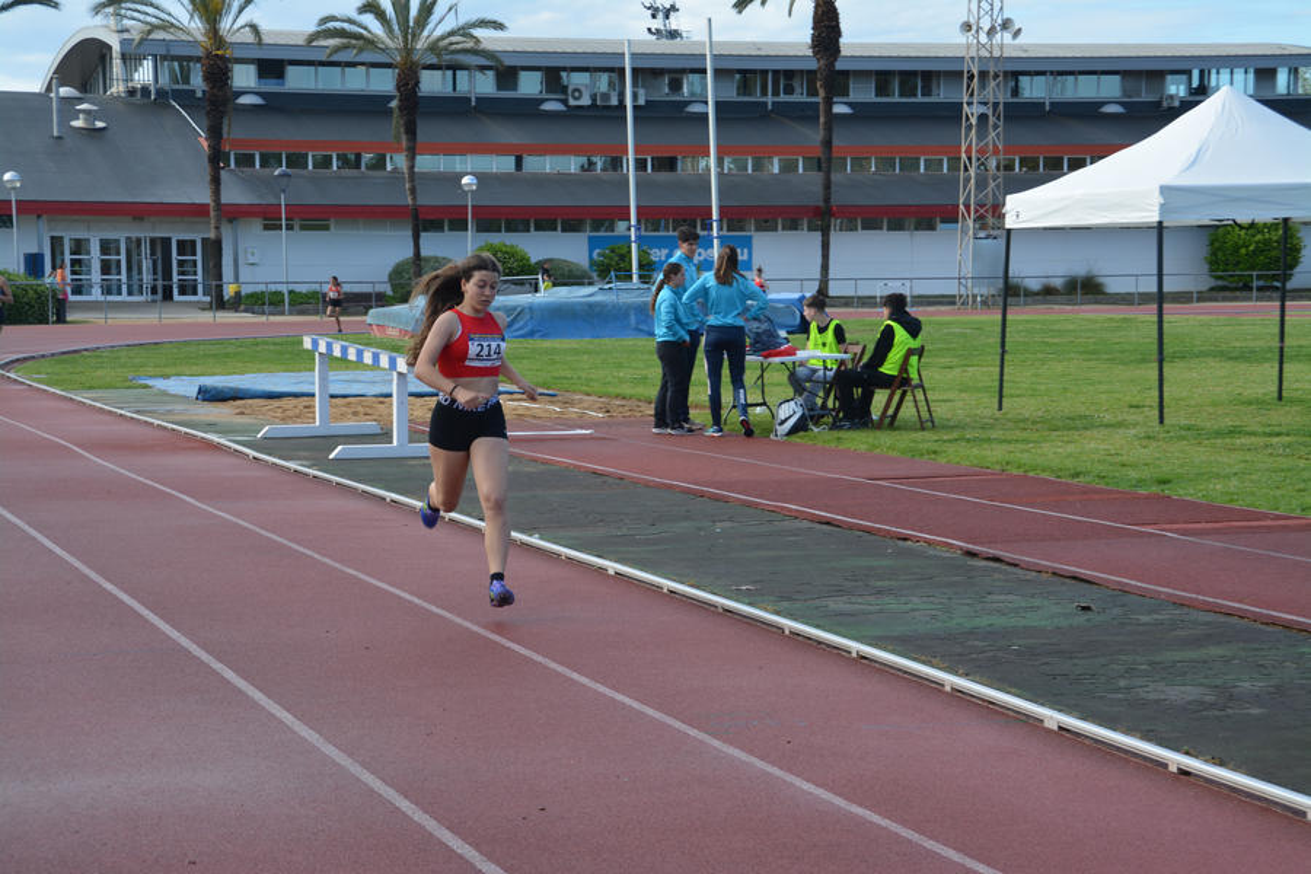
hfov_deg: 26.0
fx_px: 2840
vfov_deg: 17.5
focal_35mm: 78
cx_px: 656
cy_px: 437
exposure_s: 1/250
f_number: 8
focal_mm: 52
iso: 200
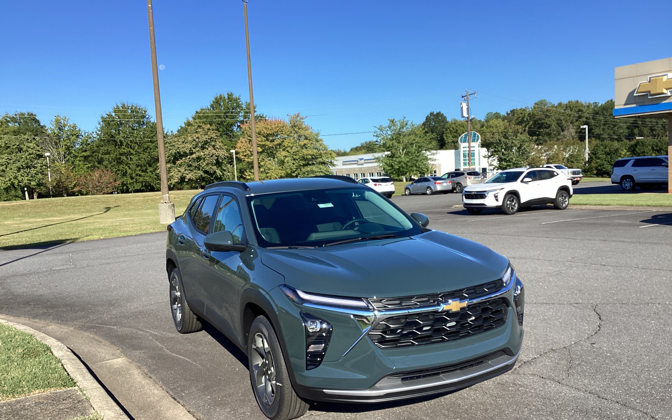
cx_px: 336
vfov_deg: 38.3
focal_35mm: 33
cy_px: 234
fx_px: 604
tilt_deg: -4.7
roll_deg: +2.2
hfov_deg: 58.1
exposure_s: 1/1116
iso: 25
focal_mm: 3.3
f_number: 2.4
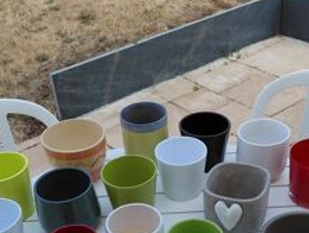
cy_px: 222
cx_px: 159
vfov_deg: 26.0
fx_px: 483
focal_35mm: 54
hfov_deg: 35.5
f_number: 1.8
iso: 50
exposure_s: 1/553
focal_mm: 4.69
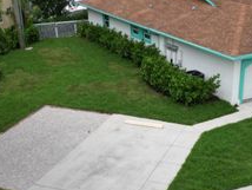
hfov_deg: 34.1
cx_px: 158
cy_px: 117
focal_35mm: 56
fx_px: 408
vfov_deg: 26.1
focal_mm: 6.72
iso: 110
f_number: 1.7
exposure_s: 1/2500
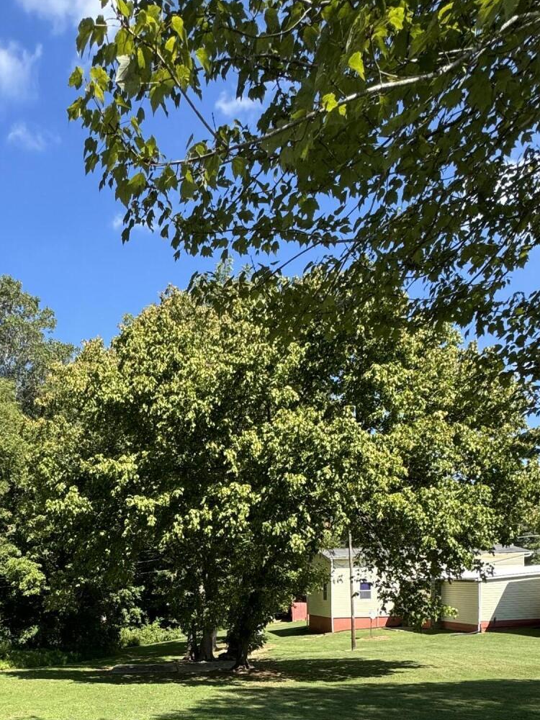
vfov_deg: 55.7
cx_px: 114
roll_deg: +2.4
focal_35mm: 28
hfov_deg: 47.3
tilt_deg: -5.0
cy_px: 636
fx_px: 582
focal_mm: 2.22
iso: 40
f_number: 2.2
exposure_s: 1/501
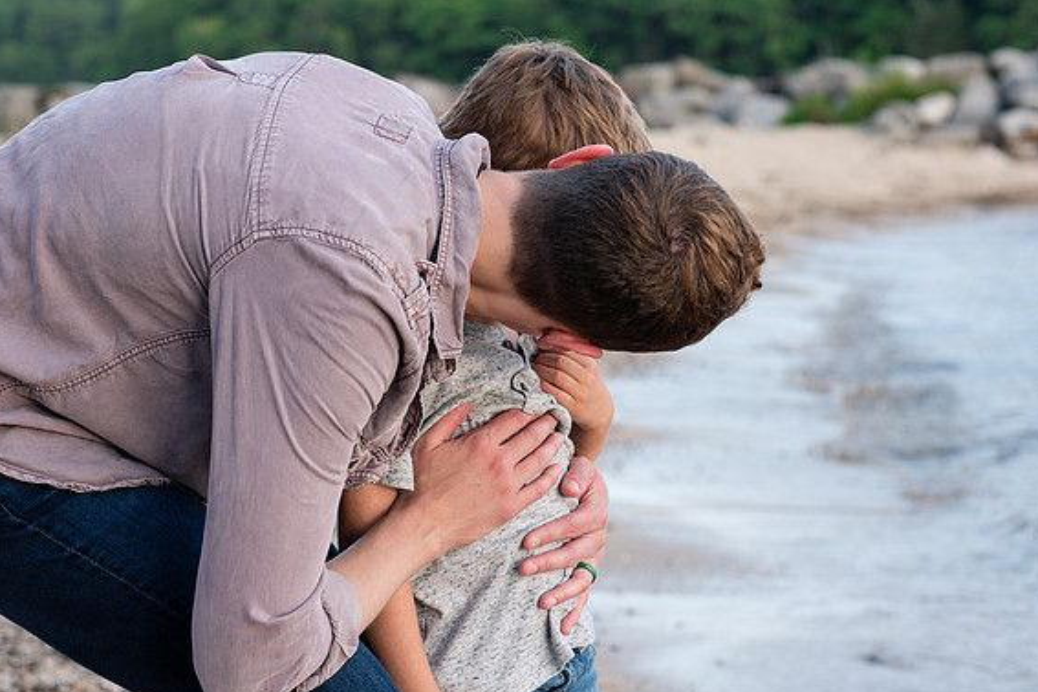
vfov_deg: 15.7
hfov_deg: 23.4
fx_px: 2508
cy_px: 352
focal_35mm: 87
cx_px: 525
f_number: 5.6
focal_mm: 85
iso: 500
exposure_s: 1/320
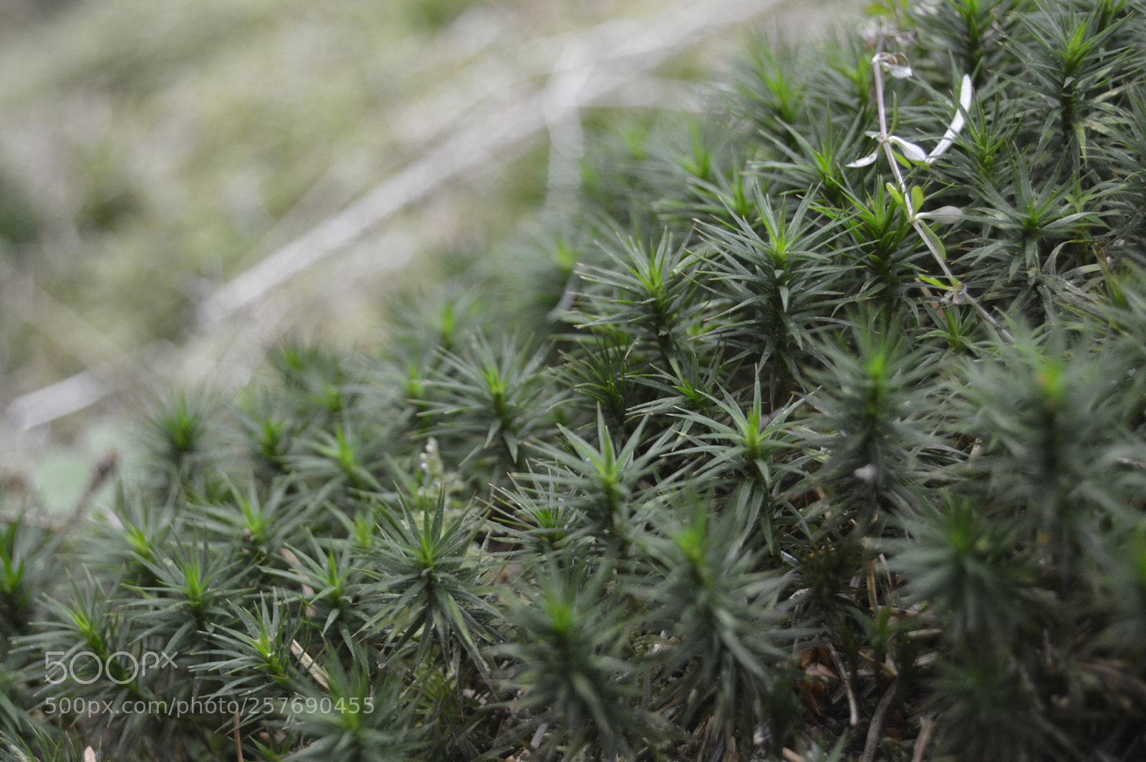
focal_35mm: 82
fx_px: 2624
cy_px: 381
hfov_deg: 24.6
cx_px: 573
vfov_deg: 16.5
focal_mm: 55
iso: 1100
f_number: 5.6
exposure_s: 1/60
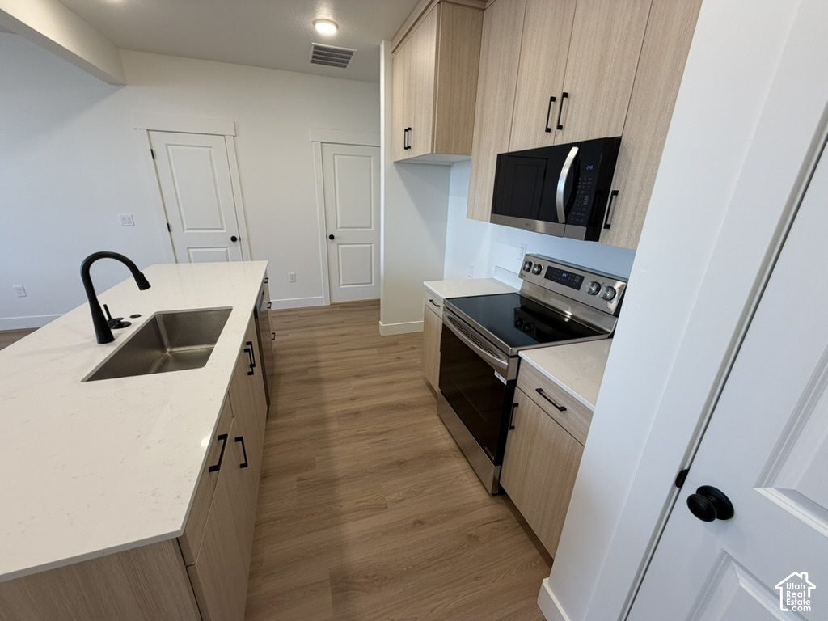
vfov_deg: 85.7
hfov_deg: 102.1
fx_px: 335
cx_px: 414
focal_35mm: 14
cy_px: 310
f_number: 2.2
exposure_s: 1/120
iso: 160
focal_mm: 2.22
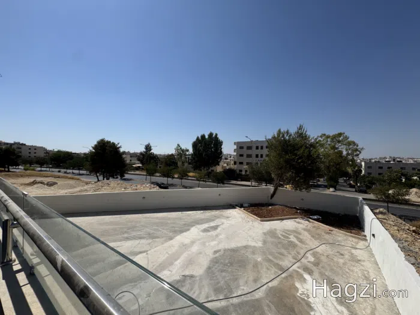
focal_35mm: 14
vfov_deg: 85.7
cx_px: 210
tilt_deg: -3.8
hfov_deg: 102.1
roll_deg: -0.3
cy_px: 158
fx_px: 170
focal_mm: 2.22
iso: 50
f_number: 2.2
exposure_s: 1/3906
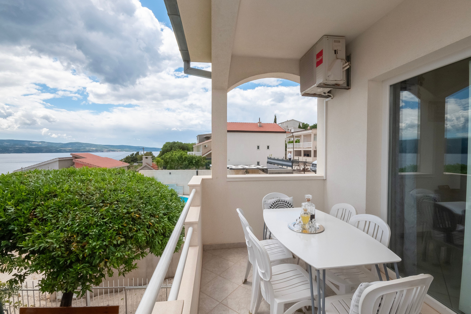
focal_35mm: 15
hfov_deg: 100.4
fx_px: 196
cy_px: 157
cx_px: 236
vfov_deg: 77.3
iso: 640
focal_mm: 10
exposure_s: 1/200
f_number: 22
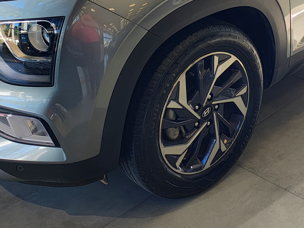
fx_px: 501
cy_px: -6
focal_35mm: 57
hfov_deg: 33.6
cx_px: 193
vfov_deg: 24.4
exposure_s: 1/200
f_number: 1.4
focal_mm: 5.89
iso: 163
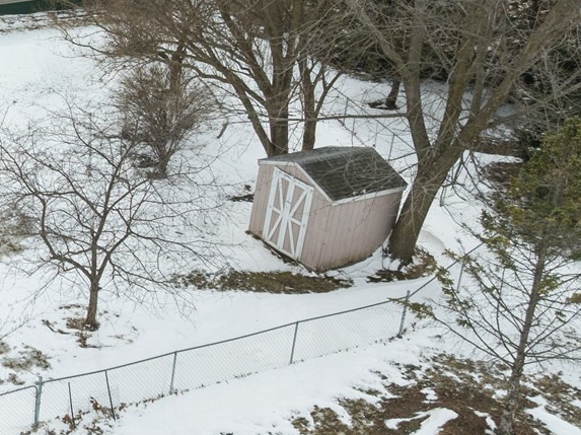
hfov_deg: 26.0
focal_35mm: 67
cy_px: 162
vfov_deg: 21.9
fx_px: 1124
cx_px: -108
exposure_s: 1/3200
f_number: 2.8
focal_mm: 12.3
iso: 100
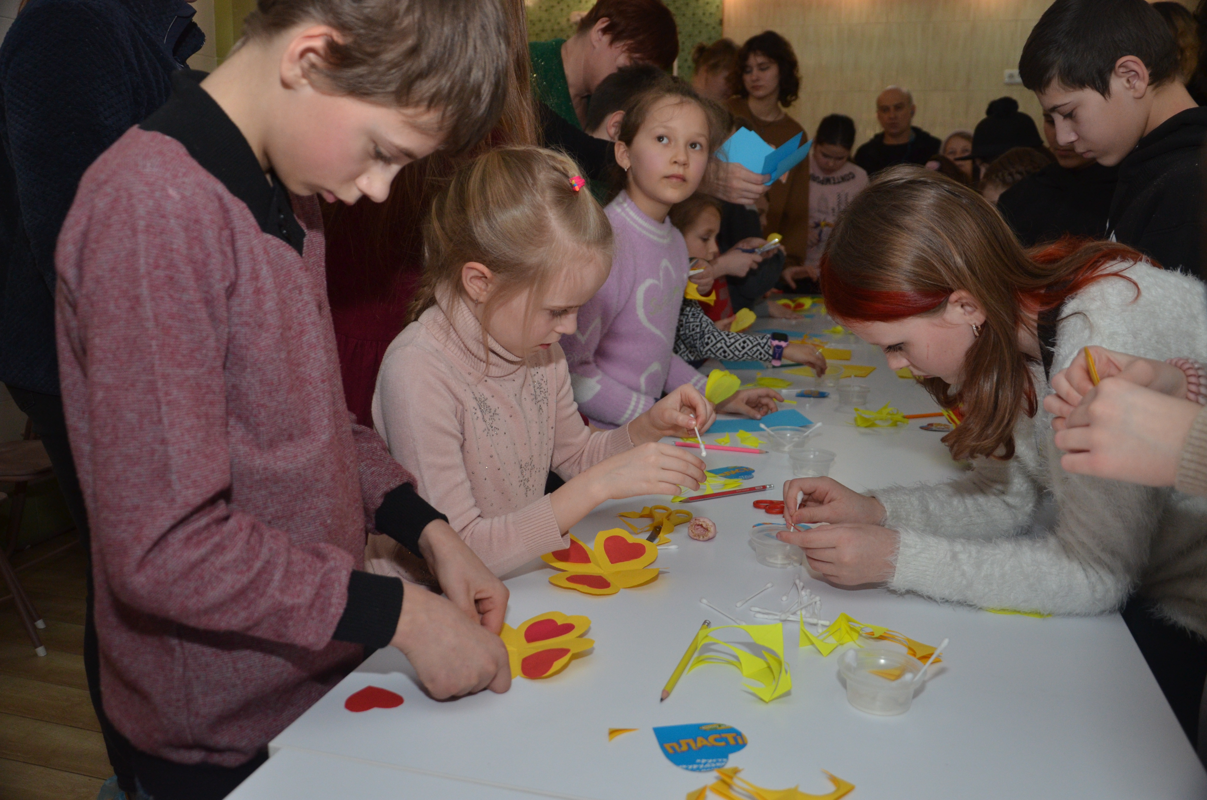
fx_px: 1054
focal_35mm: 32
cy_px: 400
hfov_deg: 59.6
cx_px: 604
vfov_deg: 41.5
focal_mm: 21
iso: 800
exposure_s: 1/250
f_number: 3.8
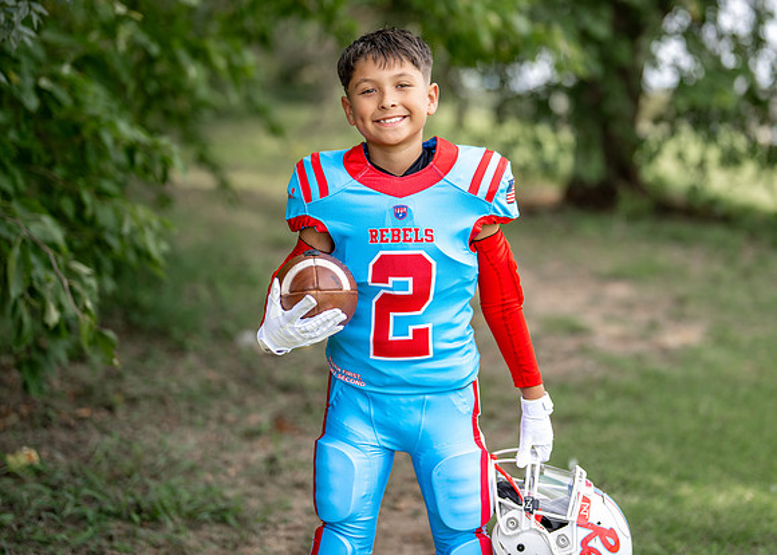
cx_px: 415
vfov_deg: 21.4
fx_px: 1463
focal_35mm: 66
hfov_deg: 29.7
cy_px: 205
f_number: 1.2
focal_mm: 50
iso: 100
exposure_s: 1/2500
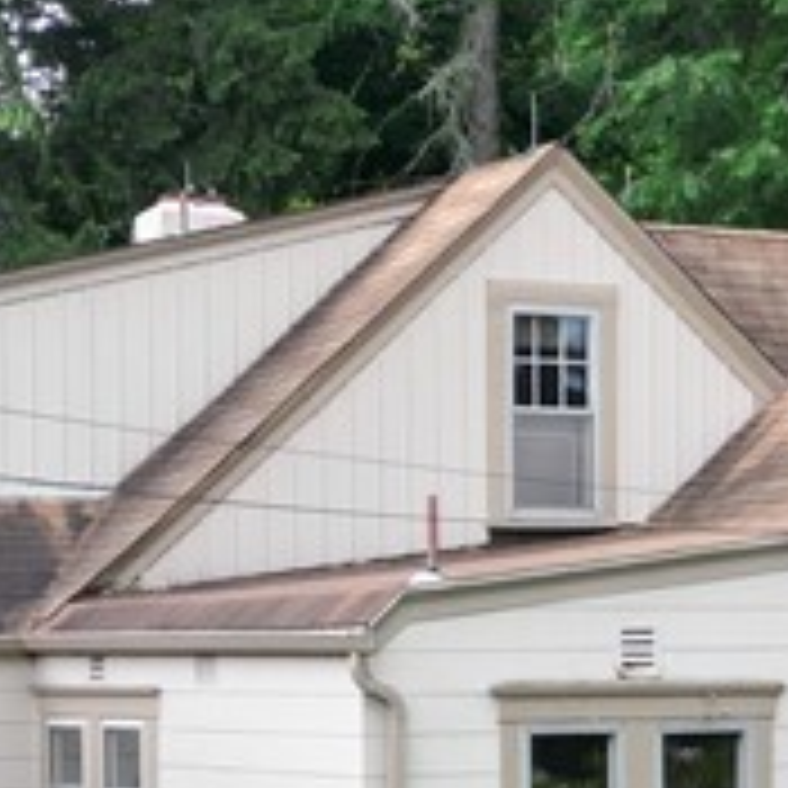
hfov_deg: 14.1
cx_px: 315
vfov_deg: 13.9
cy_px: 752
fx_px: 3194
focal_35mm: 124
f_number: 1.7
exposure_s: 1/350
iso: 100
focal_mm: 6.72
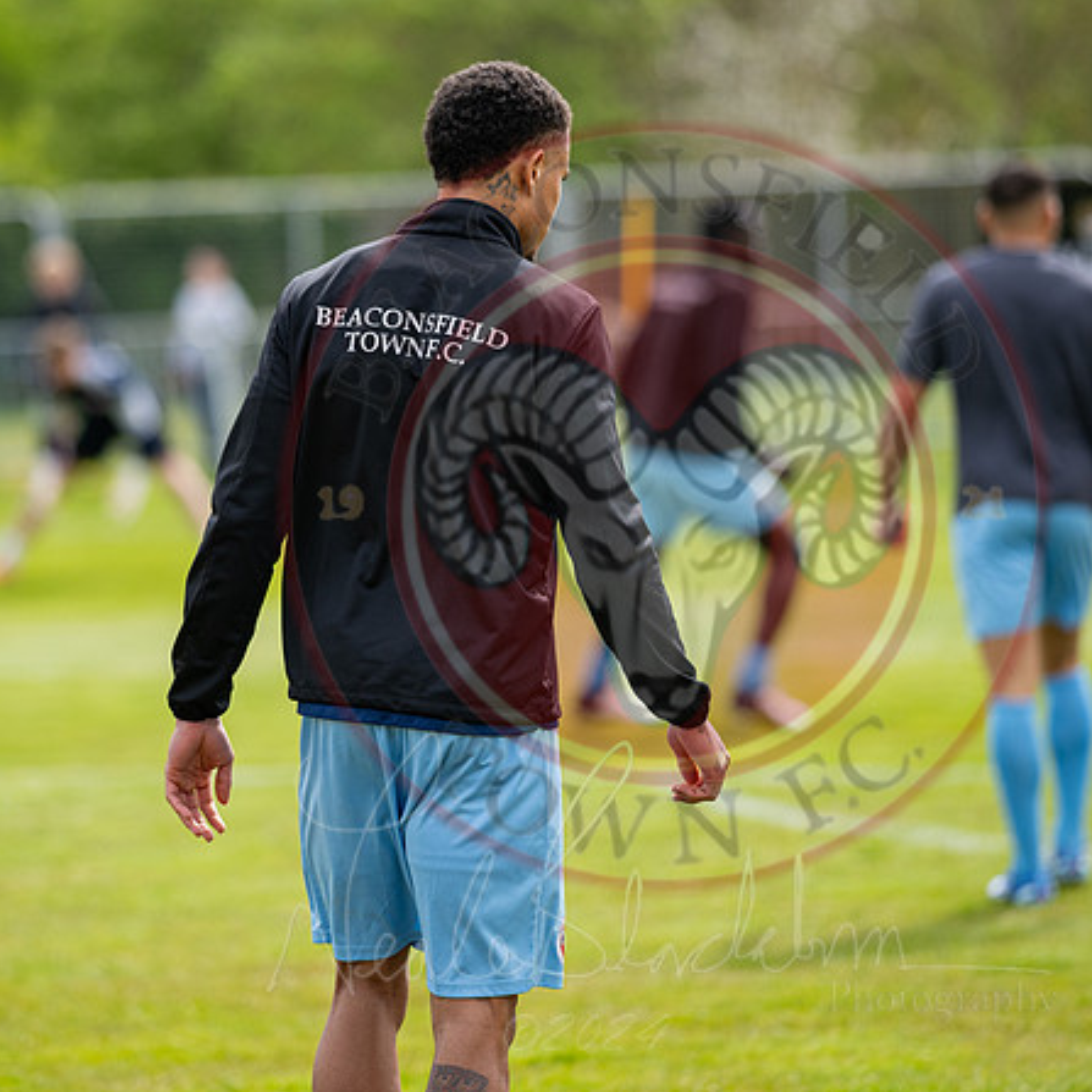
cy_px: 438
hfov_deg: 7.9
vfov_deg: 7.9
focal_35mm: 221
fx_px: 7888
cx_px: 465
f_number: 1.8
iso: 200
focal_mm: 135
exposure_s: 1/3200
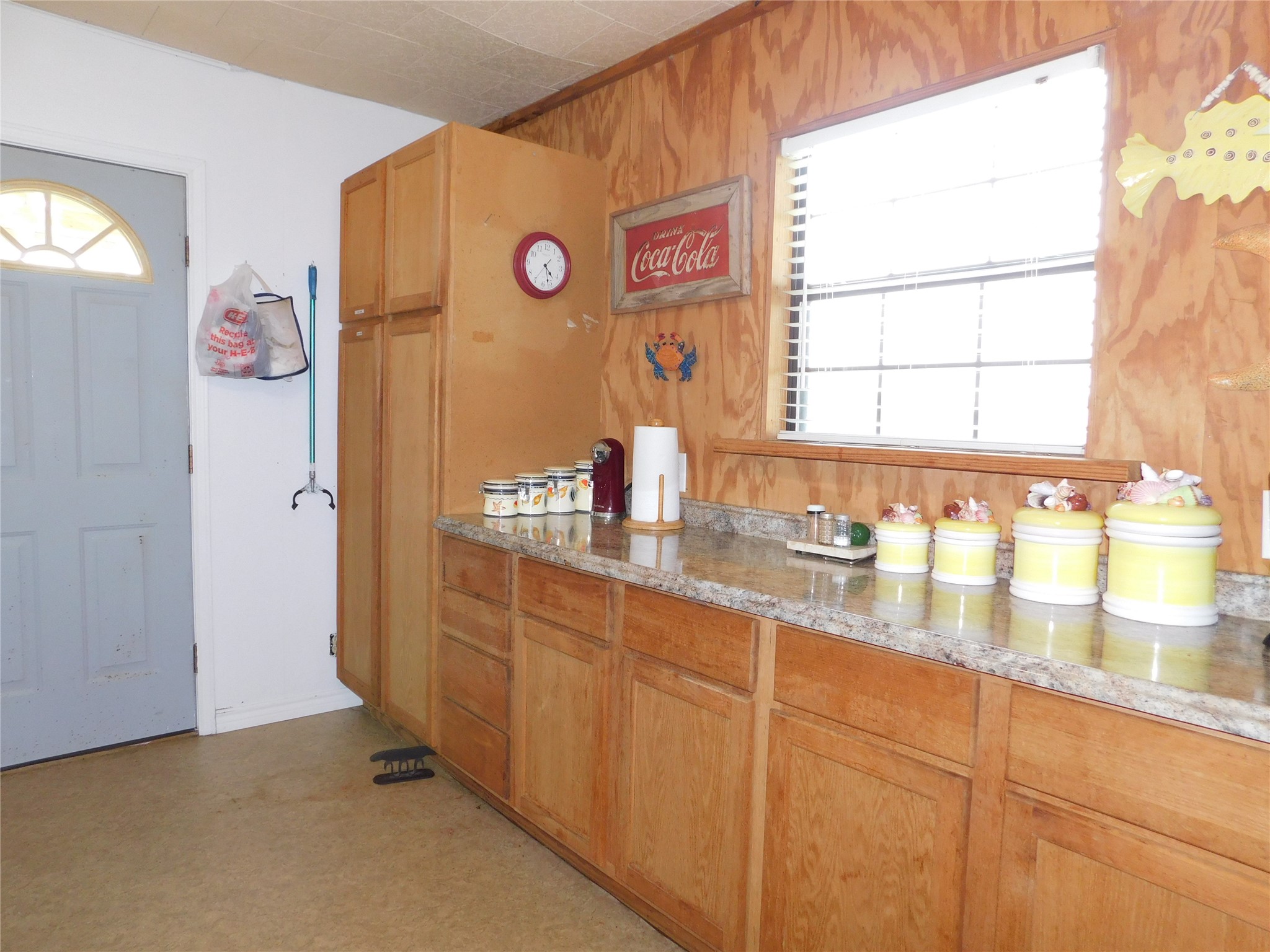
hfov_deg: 73.9
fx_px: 844
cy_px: 476
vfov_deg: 58.9
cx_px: 635
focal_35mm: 23
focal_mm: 4
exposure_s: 1/30
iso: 200
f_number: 3
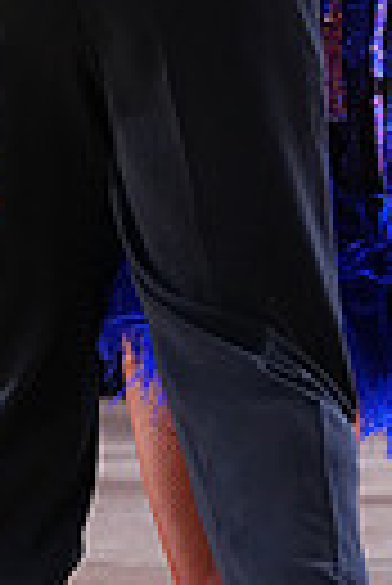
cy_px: -234
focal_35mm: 765
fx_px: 12461
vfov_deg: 2.7
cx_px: 228
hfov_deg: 1.8
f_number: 4
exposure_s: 1/400
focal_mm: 171
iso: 3200
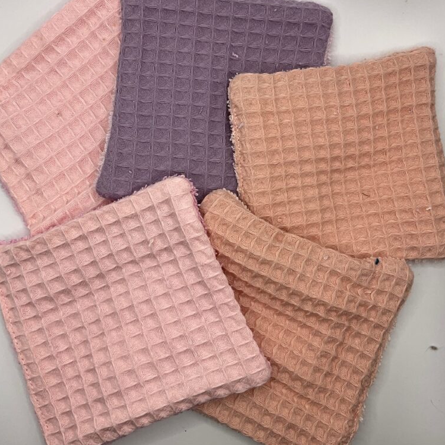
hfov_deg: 47.2
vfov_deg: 47.1
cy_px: 195
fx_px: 509
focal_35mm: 35
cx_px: 226
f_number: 1.8
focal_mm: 3
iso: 20
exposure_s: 1/233
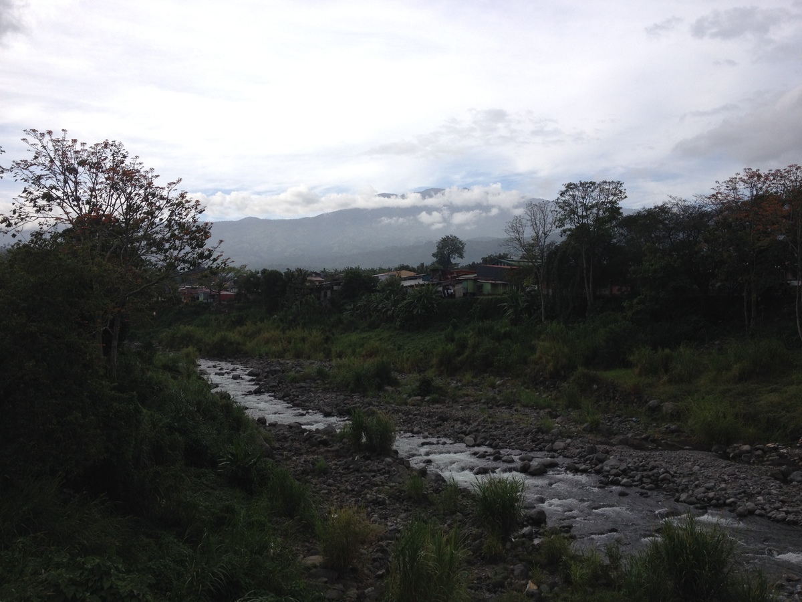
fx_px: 811
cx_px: 401
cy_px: 301
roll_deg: +2.2
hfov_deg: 52.6
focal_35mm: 35
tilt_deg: -2.3
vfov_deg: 40.7
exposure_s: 1/1534
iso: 50
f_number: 2.4
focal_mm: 4.28
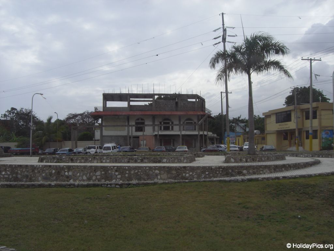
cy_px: 126
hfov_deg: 49.0
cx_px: 167
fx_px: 367
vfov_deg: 37.7
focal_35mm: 38
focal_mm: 6.2
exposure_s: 1/1000
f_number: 2.7
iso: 64
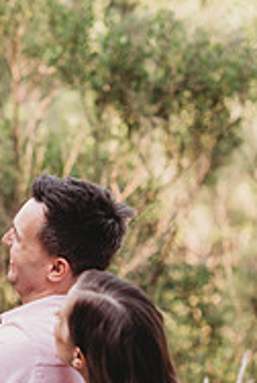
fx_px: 2166
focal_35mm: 203
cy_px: 346
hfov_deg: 6.8
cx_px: 45
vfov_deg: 10.1
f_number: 2.2
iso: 100
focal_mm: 85
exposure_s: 1/250
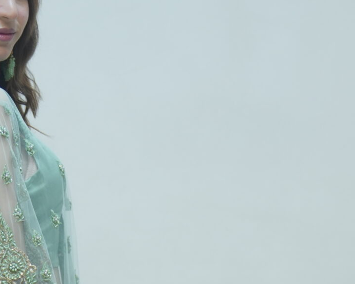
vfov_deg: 13.0
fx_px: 1187
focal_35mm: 113
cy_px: 416
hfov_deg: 16.8
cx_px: 36
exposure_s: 1/100
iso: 500
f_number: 2.8
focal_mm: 34
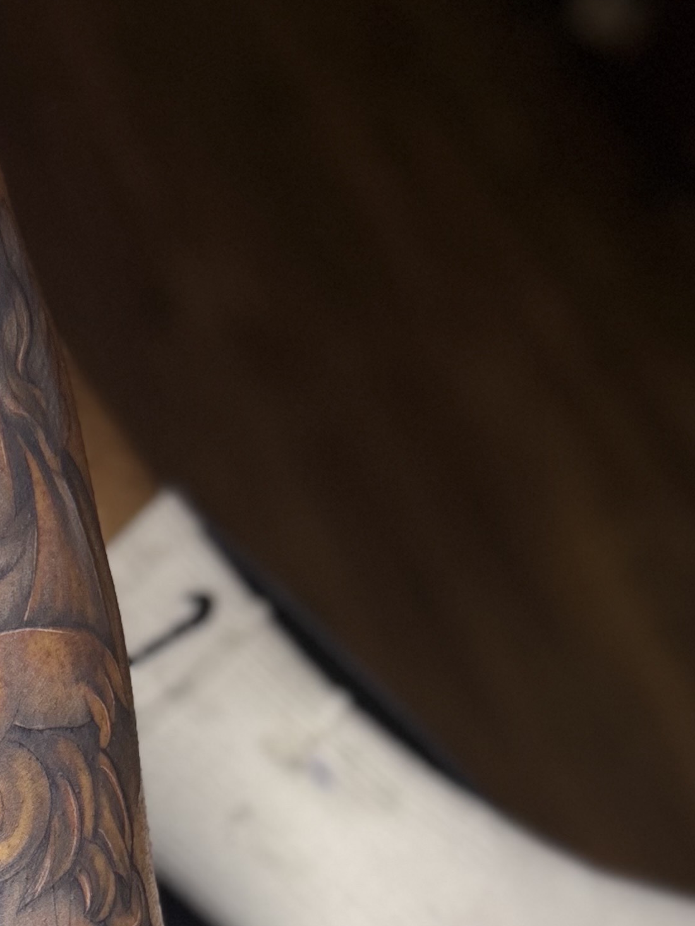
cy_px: 874
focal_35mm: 66
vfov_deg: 28.0
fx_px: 1766
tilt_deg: -51.3
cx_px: -169
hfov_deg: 20.6
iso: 125
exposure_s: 1/115
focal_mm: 6.76
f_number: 1.78
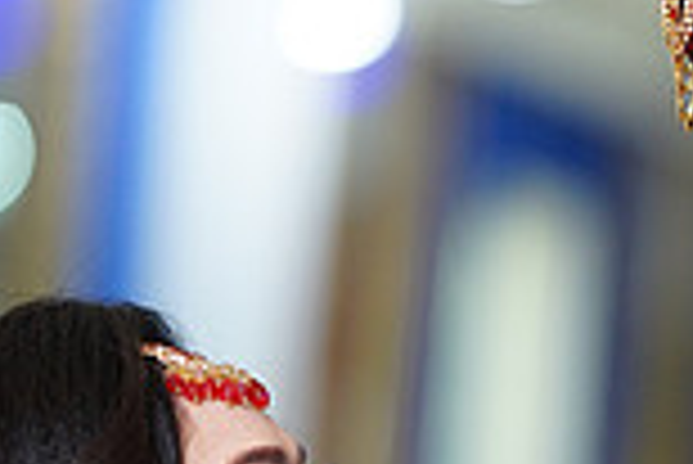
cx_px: 796
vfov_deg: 4.3
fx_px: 6166
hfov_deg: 6.4
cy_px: 579
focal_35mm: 320
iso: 320
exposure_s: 1/160
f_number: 1.4
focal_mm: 85
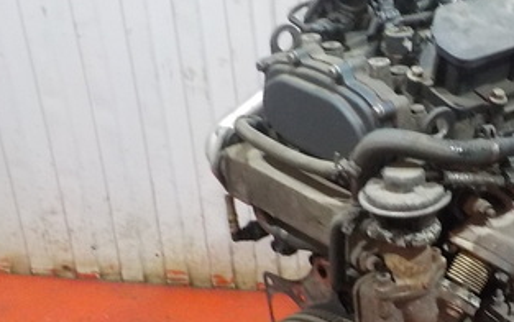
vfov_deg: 19.9
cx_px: 504
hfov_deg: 29.6
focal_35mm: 65
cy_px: 243
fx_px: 911
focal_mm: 4.1
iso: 640
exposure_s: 1/8
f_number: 3.3
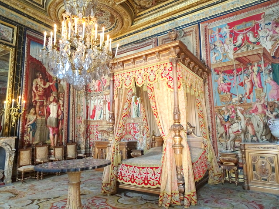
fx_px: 193
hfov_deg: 71.6
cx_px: 140
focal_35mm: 24
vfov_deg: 56.8
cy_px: 104
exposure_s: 1/20
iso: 800
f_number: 3.5
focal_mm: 4.1
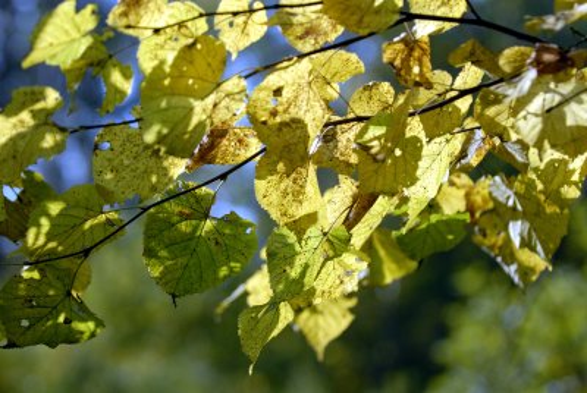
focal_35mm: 105
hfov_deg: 19.4
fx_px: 1715
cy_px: 196
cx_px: 294
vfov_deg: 13.1
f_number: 2.8
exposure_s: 1/3200
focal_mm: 70
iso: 400
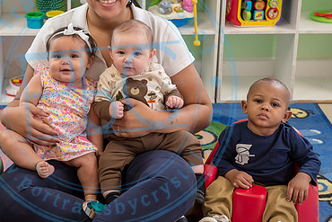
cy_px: 92
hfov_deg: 22.2
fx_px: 840
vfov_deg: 15.0
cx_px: 93
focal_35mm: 91
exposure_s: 1/125
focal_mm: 58
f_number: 4
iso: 2500
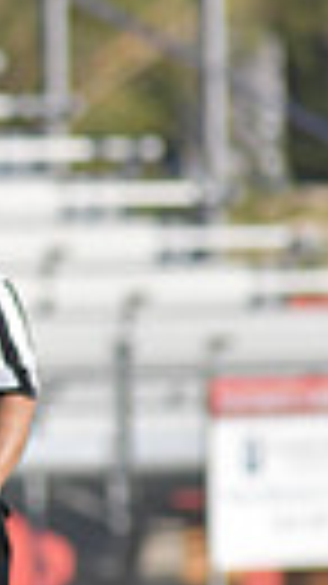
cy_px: 434
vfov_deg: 1.5
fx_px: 21644
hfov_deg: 0.9
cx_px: -512
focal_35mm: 1398
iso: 360
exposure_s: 1/3200
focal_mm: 300
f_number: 5
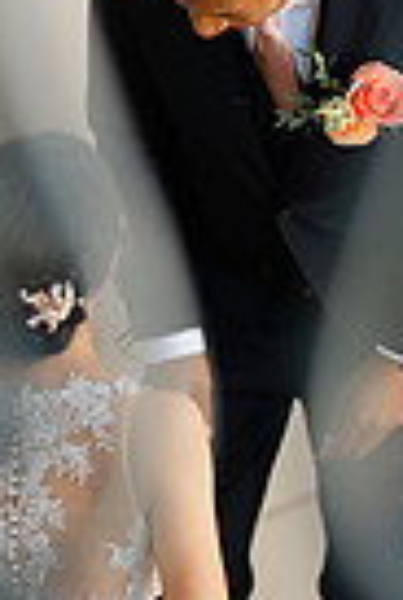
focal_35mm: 344
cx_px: 267
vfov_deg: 6.0
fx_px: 5747
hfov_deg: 4.0
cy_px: 219
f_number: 1.8
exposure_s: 1/400
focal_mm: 105
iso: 64
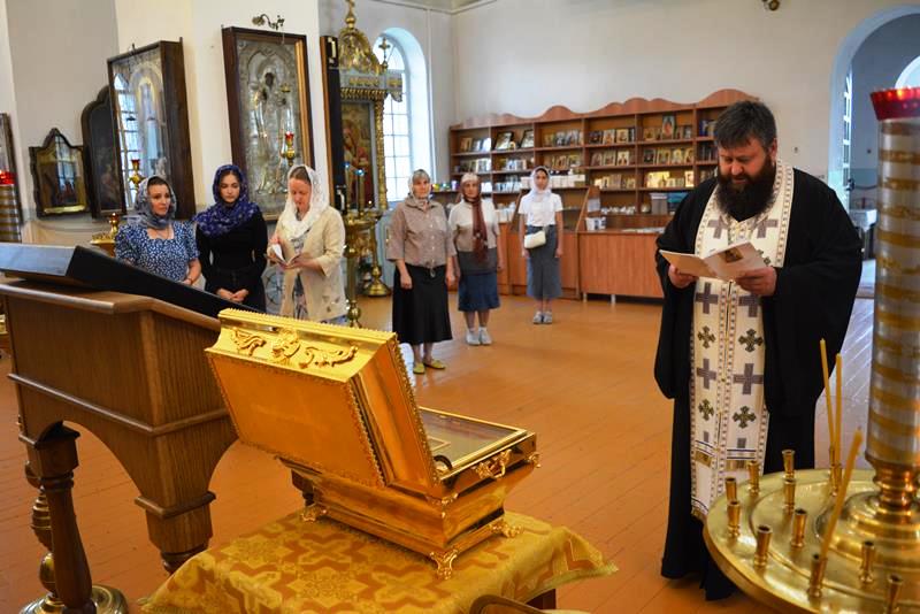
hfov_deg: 61.9
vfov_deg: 43.6
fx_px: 767
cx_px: 460
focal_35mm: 30
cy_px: 307
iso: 1000
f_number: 3.5
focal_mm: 20
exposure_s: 1/30
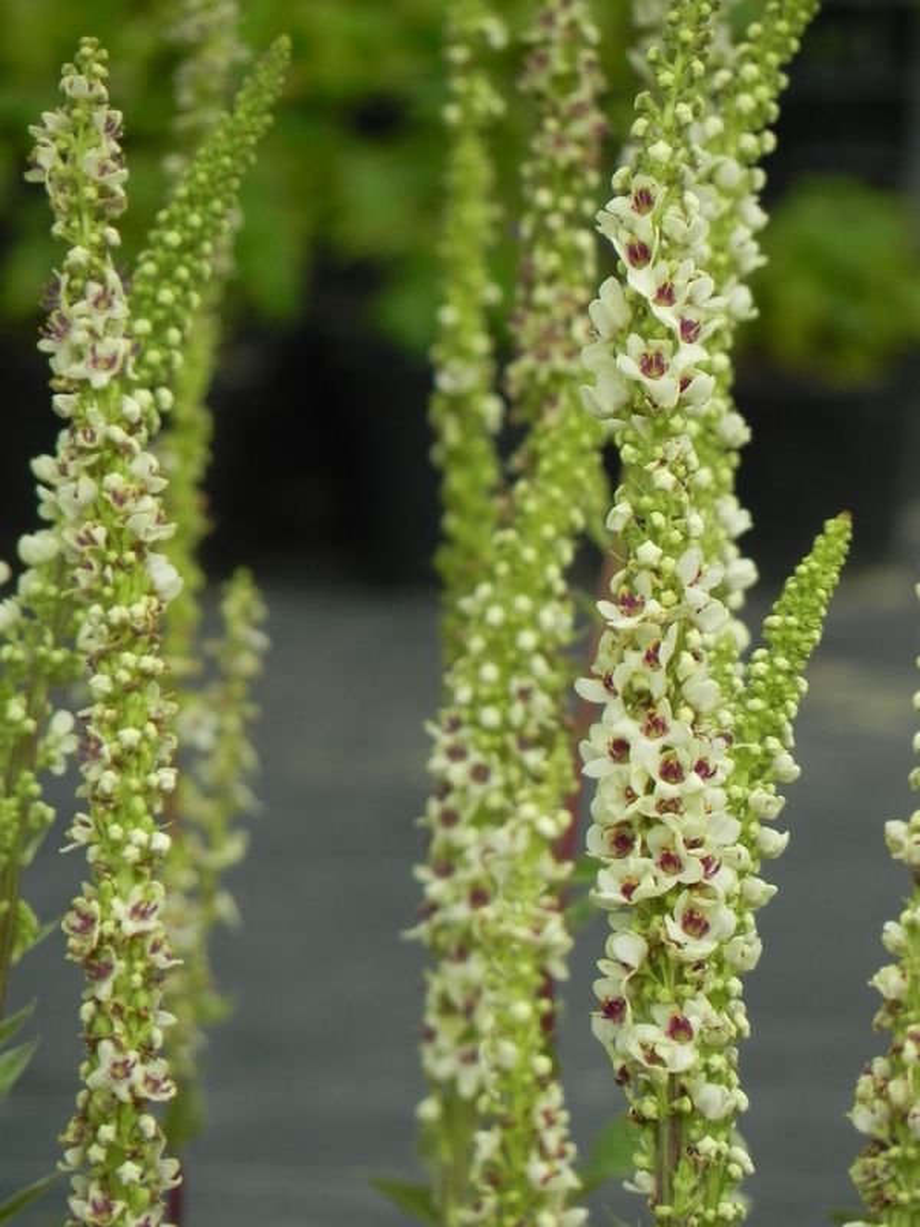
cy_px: 614
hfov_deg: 2.2
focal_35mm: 678
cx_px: 460
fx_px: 24026
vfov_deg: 2.9
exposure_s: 1/400
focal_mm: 120
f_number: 5.6
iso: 160
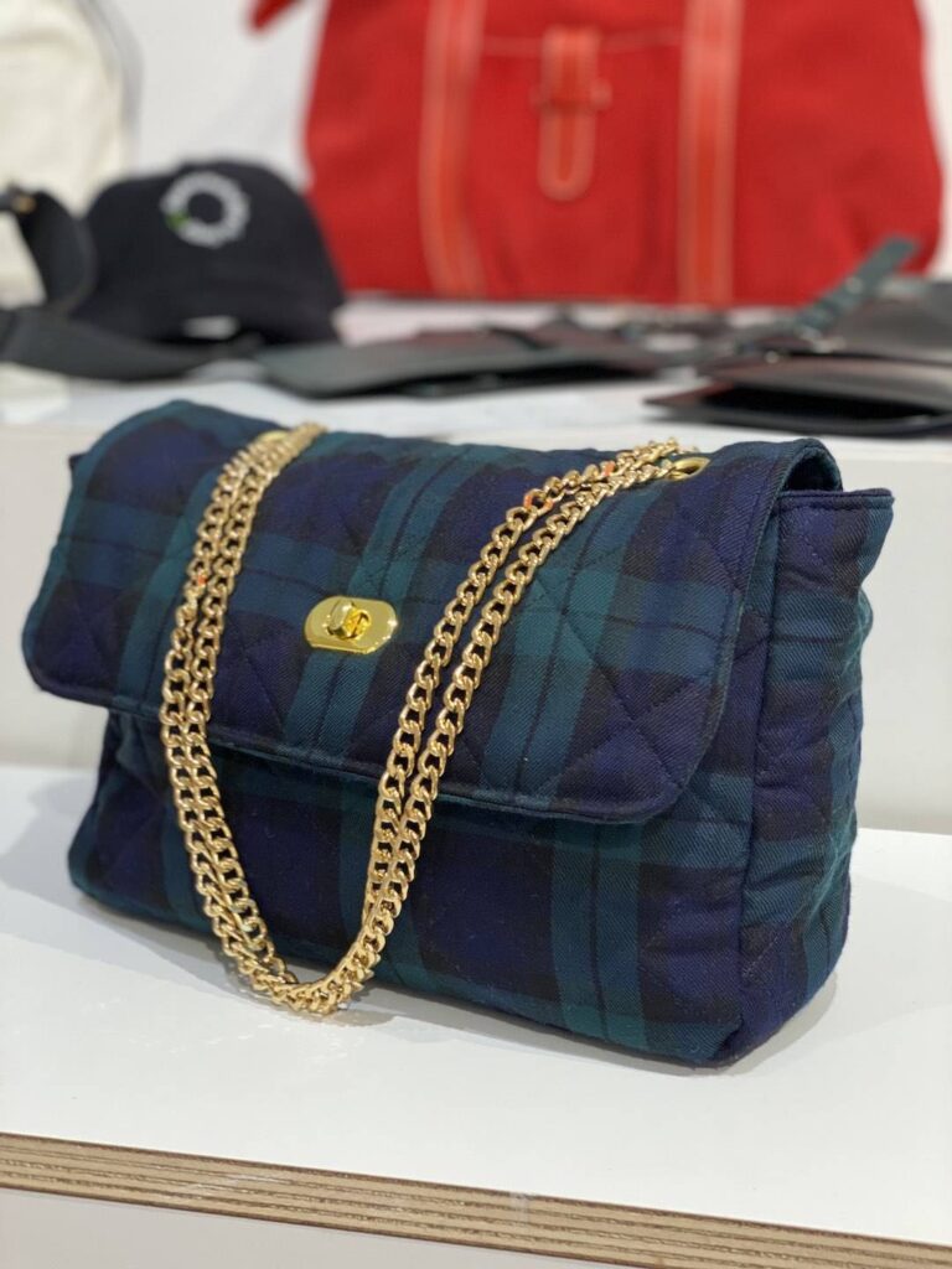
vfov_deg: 36.8
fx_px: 1907
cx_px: 476
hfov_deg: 28.0
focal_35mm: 52
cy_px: 634
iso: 100
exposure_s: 1/100
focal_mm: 6
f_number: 2
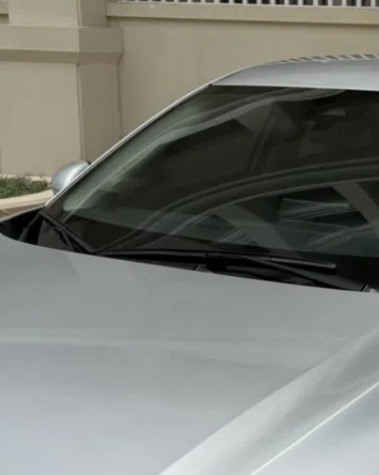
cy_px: 325
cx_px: 400
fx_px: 1010
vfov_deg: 26.2
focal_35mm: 72
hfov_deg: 20.4
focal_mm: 6.76
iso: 125
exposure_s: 1/11905
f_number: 1.78
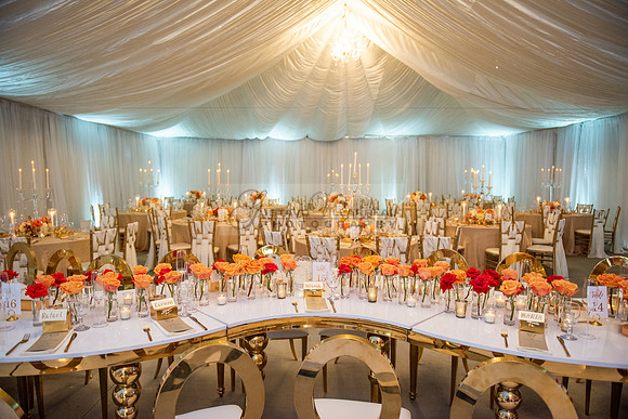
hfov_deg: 73.7
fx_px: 419
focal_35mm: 24
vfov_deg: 53.2
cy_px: 210
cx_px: 314
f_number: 3.2
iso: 1600
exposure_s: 1/125
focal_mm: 24
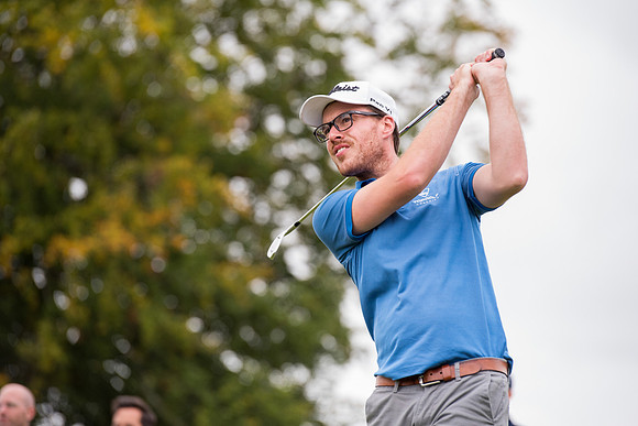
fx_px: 3545
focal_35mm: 200
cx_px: 319
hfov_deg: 10.3
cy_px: 213
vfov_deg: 6.9
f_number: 4
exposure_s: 1/1000
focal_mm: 200
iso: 800
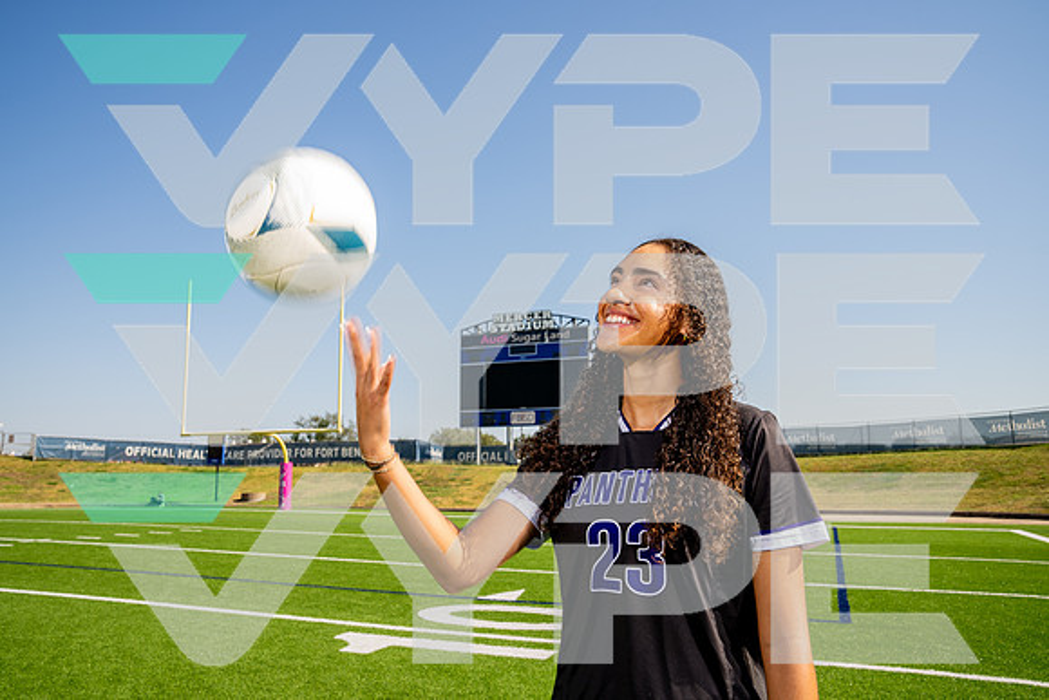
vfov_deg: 46.4
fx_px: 816
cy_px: 350
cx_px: 524
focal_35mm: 28
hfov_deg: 65.5
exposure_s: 1/125
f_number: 7.1
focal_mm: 28
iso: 50
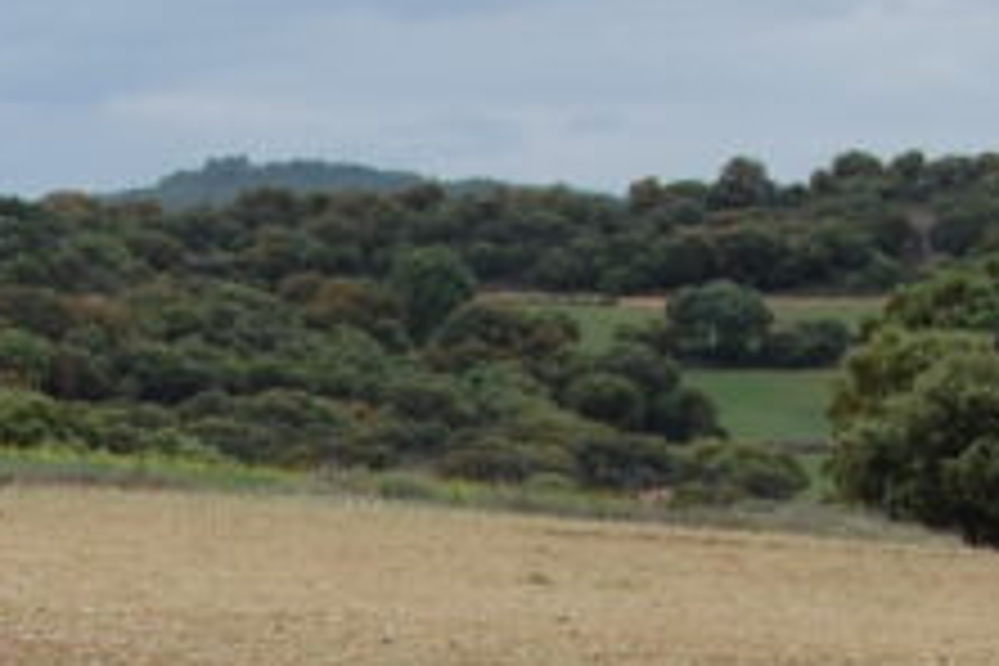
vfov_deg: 7.4
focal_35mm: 180
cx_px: -198
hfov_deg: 11.2
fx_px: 4995
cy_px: 1132
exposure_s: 1/320
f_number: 9
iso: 200
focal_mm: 26
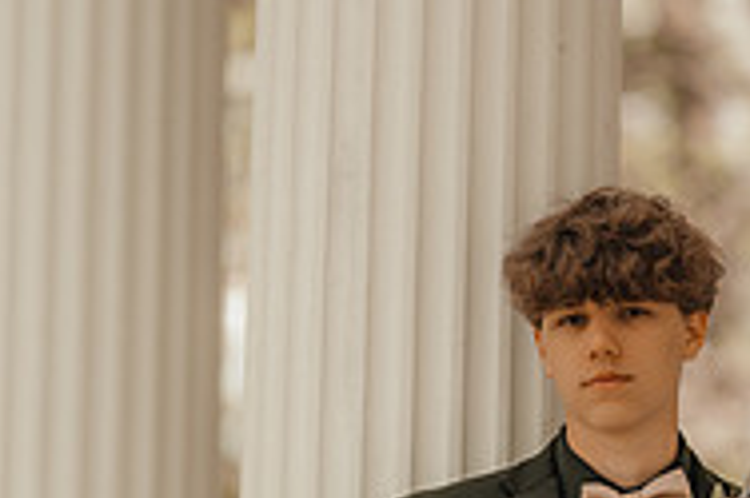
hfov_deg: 5.5
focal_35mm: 376
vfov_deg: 3.6
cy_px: 701
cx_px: 459
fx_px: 7826
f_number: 1.4
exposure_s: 1/800
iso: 64
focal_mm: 105
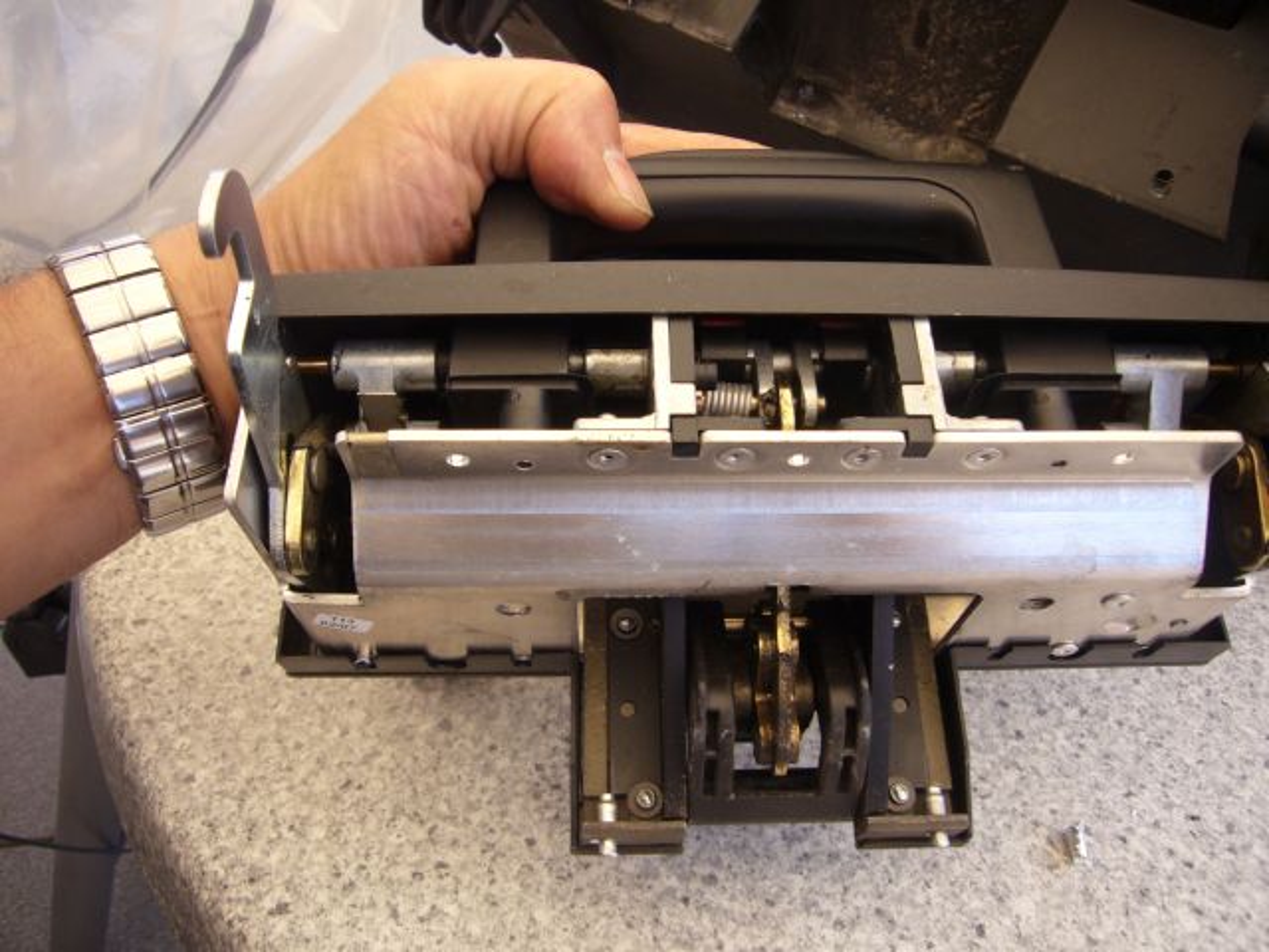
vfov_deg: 49.7
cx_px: 634
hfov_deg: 63.4
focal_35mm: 28
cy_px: 476
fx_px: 1026
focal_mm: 4.6
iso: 80
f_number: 2.8
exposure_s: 1/125
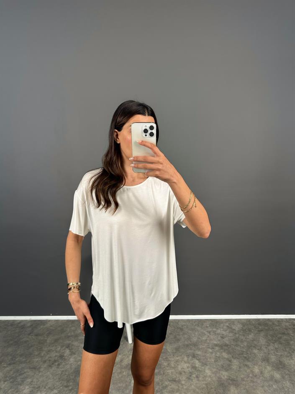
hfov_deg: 56.8
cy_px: 197
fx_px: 273
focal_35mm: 24
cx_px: 148
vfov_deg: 71.6
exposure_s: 1/139
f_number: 1.78
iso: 64
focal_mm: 6.86
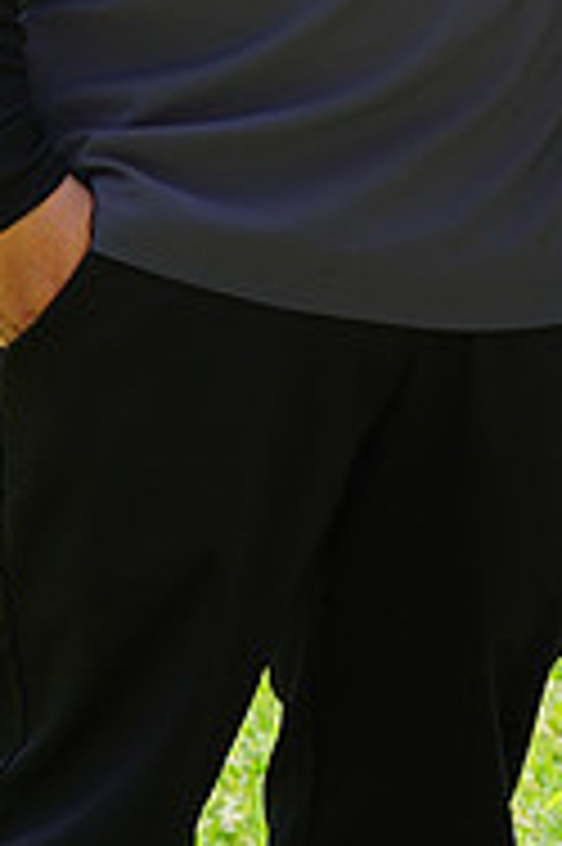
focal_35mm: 522
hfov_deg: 2.6
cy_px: -288
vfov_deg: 3.9
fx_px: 12245
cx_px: 643
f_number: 8
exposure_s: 1/160
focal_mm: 169
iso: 200
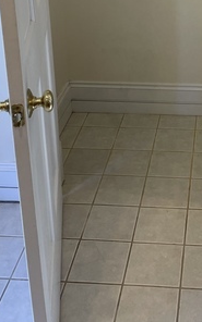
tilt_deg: -13.0
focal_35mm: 62
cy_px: -18
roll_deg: +1.7
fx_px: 546
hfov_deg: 20.5
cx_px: 182
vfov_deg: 30.1
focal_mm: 4.2
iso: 64
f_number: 1.6
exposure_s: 1/120
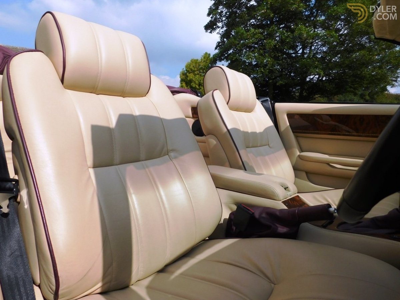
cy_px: 150
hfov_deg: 71.6
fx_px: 277
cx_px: 200
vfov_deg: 56.8
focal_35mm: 24
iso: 125
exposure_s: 1/640
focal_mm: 4.1
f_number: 6
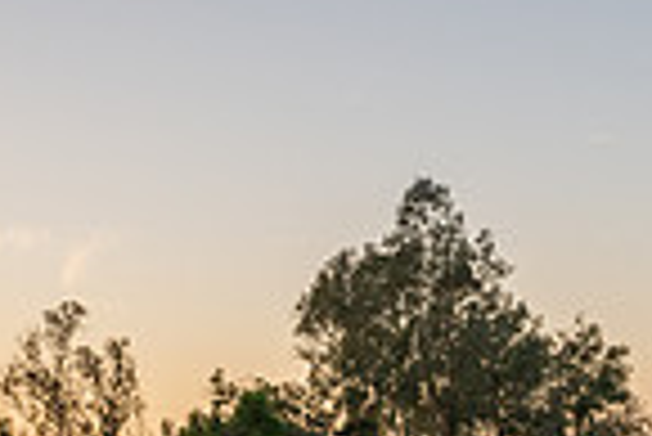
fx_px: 1740
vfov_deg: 13.3
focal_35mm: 96
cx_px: 202
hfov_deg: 21.1
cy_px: 694
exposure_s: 1/160
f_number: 7.1
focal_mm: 24
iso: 320
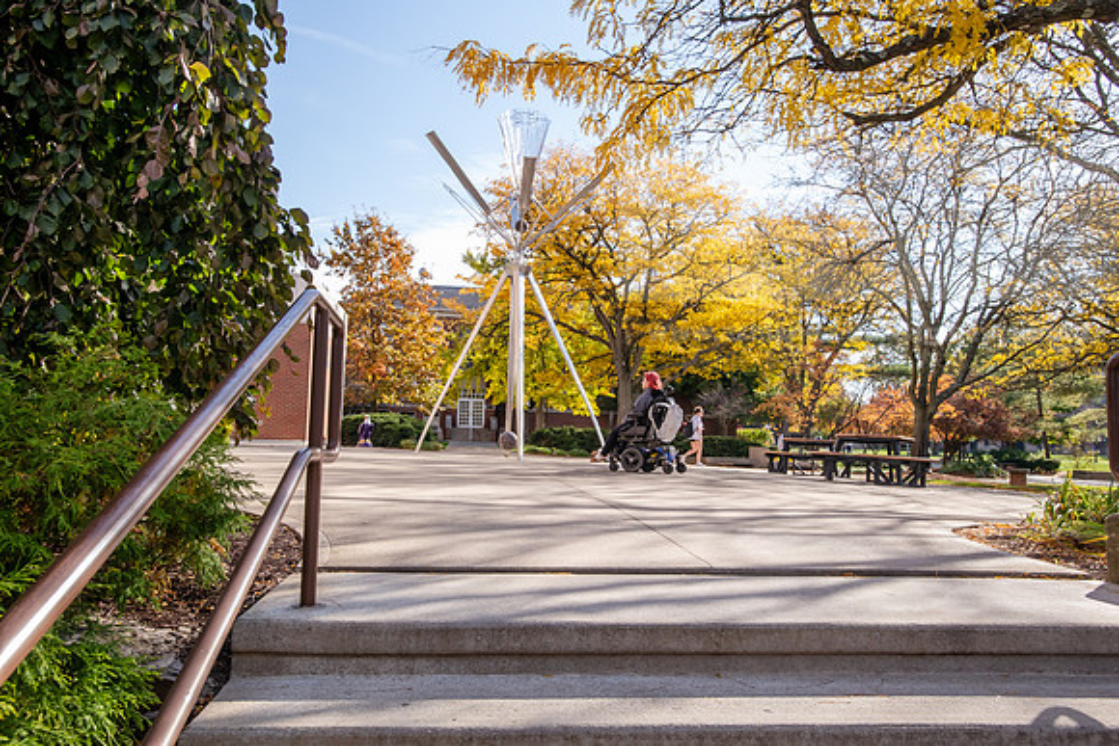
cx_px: 560
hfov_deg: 69.4
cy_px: 373
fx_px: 808
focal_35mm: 26
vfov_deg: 49.6
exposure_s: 1/200
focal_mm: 26
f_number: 10
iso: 320
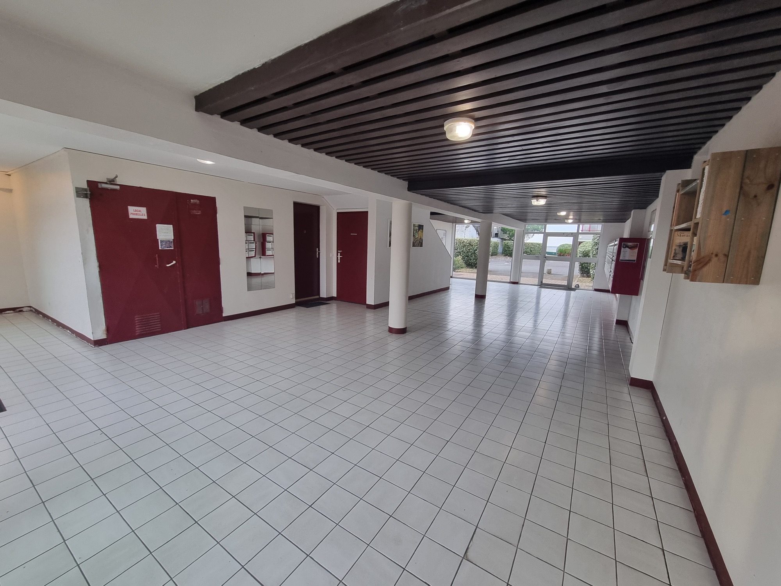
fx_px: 293
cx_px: 390
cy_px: 293
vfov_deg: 89.9
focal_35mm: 13
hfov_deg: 106.2
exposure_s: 1/50
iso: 160
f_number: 2.2
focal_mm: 2.2
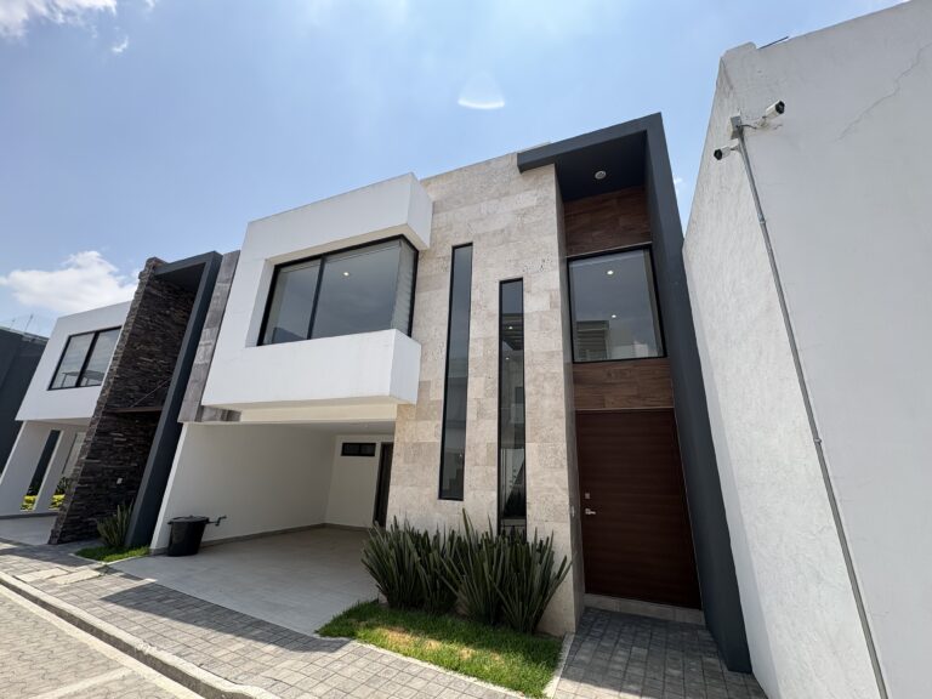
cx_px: 466
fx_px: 377
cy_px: 350
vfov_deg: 85.7
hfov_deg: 102.1
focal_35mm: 14
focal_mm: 2.22
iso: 40
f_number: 2.2
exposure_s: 1/1256
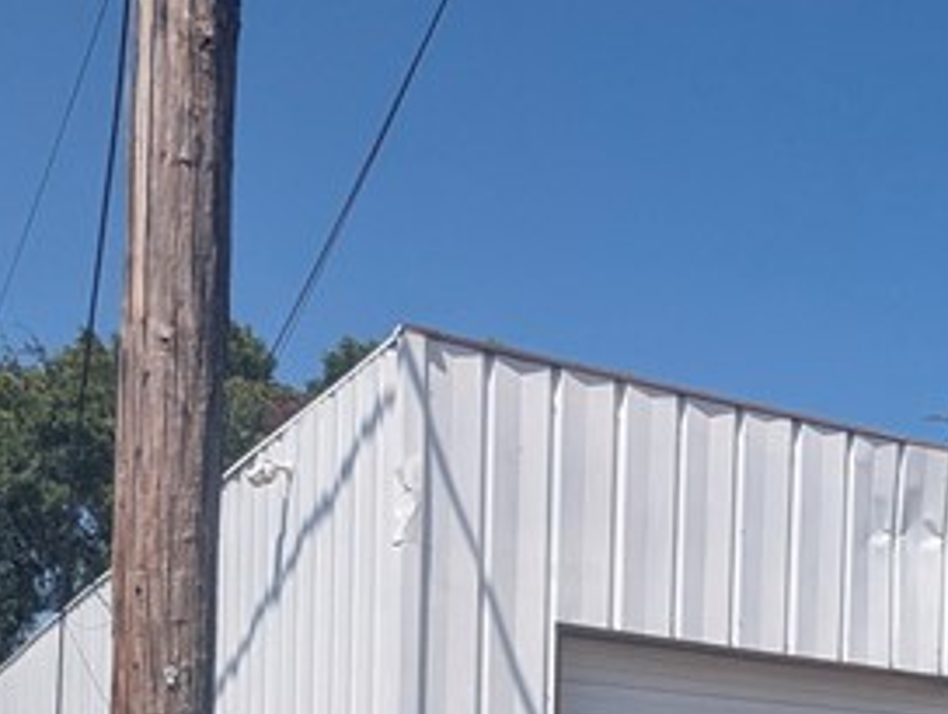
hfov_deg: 29.8
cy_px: 919
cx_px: 964
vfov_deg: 22.1
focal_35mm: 60
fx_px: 1646
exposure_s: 1/1859
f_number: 2.2
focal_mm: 2.35
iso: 49
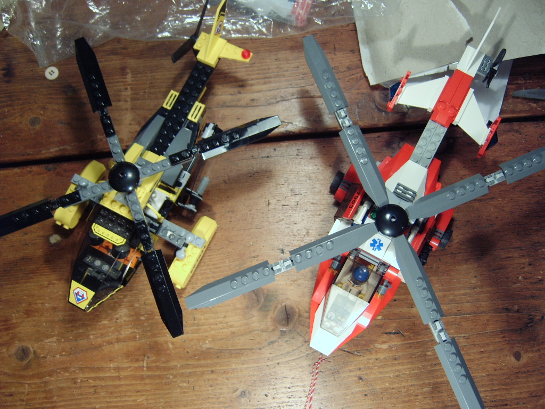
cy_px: 204
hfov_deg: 58.4
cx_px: 272
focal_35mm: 31
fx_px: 488
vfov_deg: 45.4
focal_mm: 8.13
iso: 100
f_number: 2.7
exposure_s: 1/12
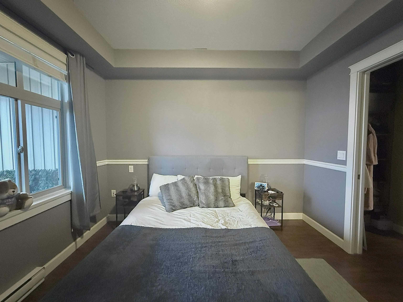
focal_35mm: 14
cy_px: 151
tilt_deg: -2.8
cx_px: 202
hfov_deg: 102.1
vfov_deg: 85.7
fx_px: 163
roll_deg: -0.2
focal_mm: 2.22
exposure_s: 1/40
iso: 1250
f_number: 2.2
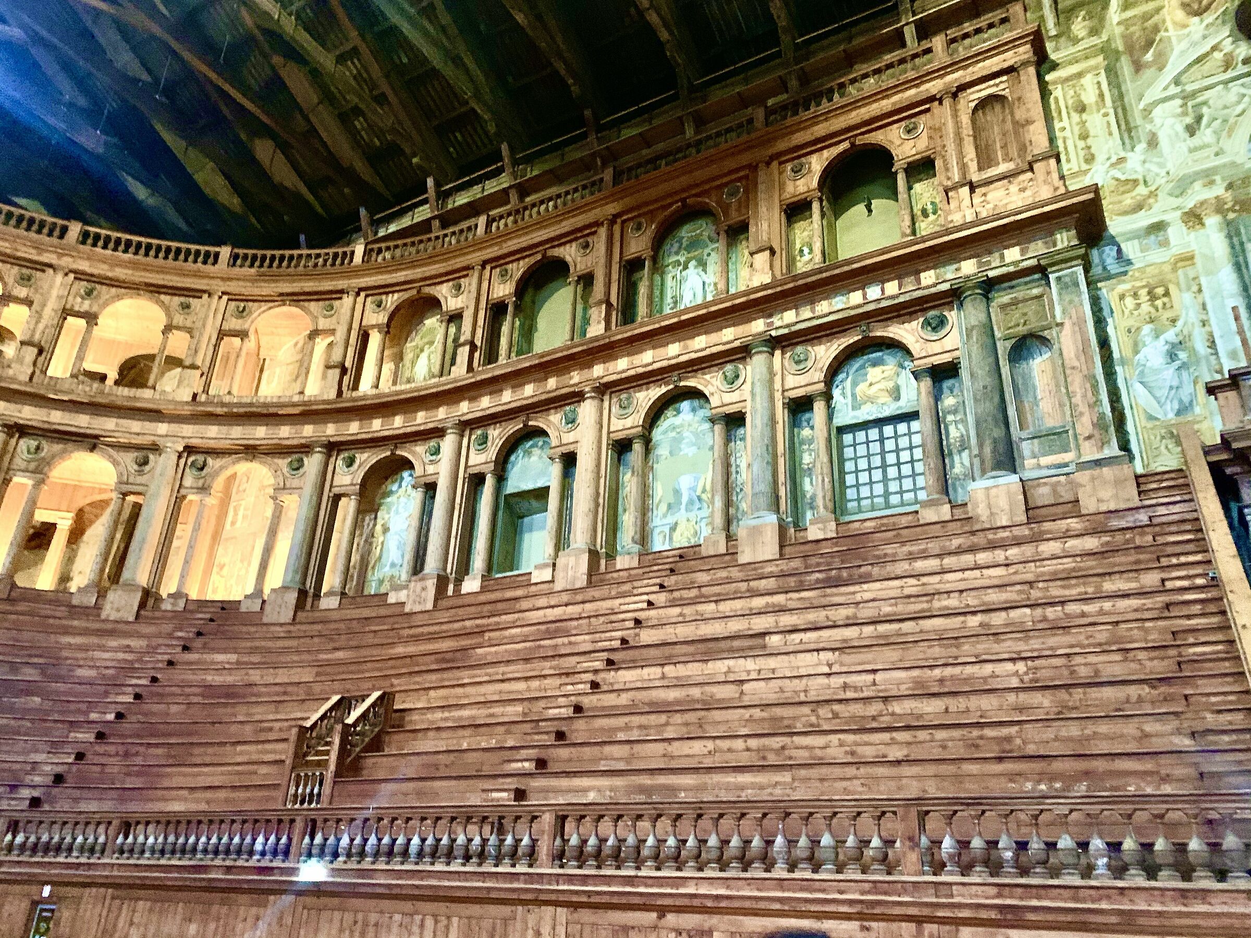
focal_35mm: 26
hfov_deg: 67.3
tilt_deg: +23.7
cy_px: 469
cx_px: 626
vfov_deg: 53.1
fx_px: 940
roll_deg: -3.3
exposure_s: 1/24
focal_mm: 4.25
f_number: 1.8
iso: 800
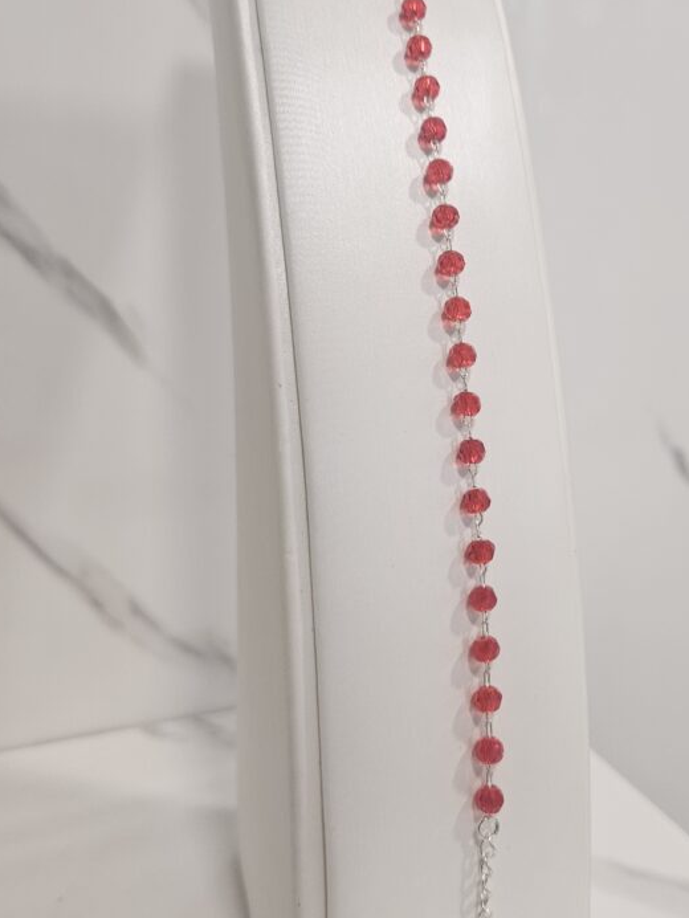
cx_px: 470
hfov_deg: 41.2
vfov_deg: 53.9
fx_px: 902
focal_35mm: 34
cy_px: 420
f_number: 1.8
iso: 160
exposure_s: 1/100
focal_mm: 5.4
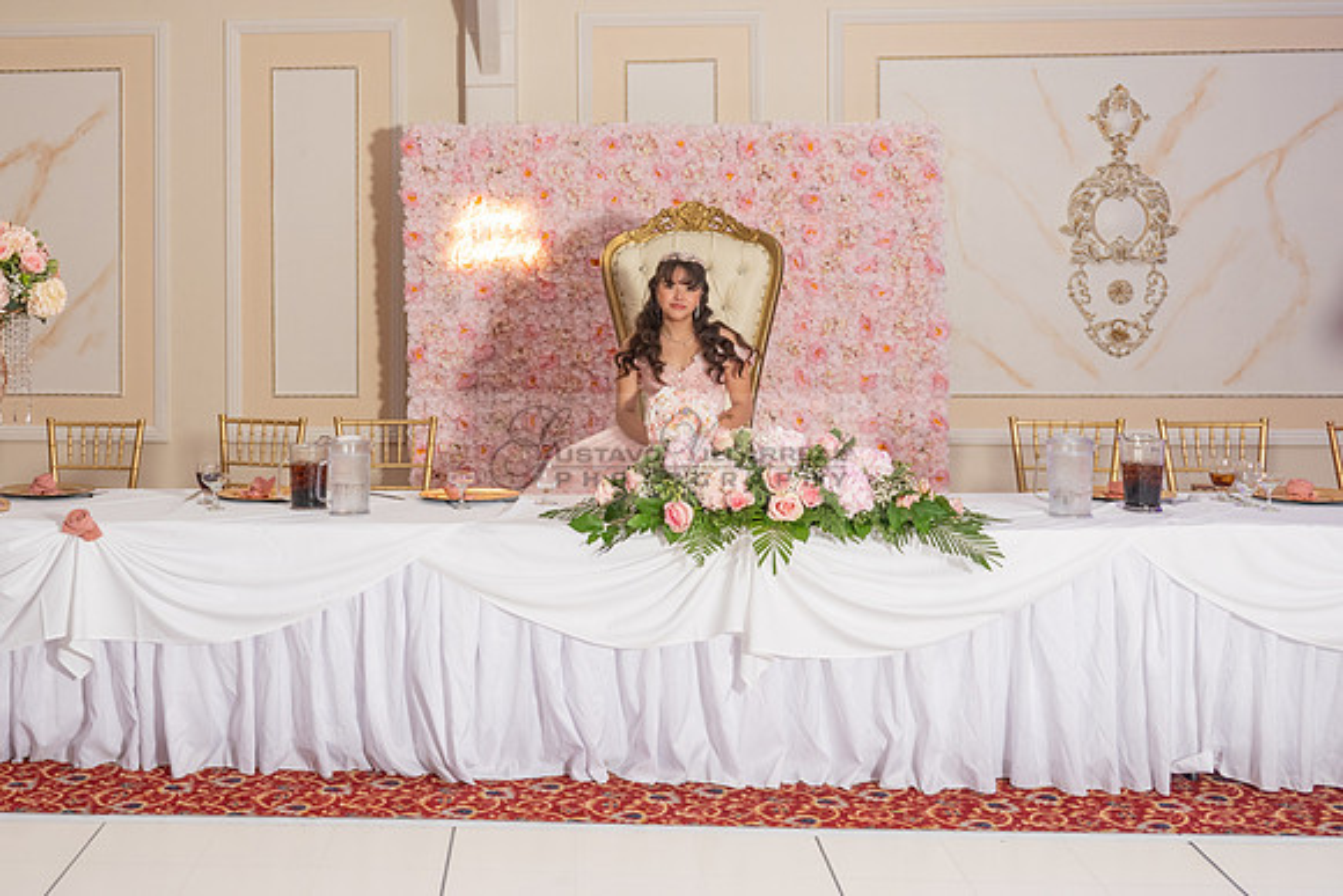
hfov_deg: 44.1
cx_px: 436
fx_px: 1629
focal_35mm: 44
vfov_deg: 30.4
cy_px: 258
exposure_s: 1/200
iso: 320
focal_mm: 24
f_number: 2.8
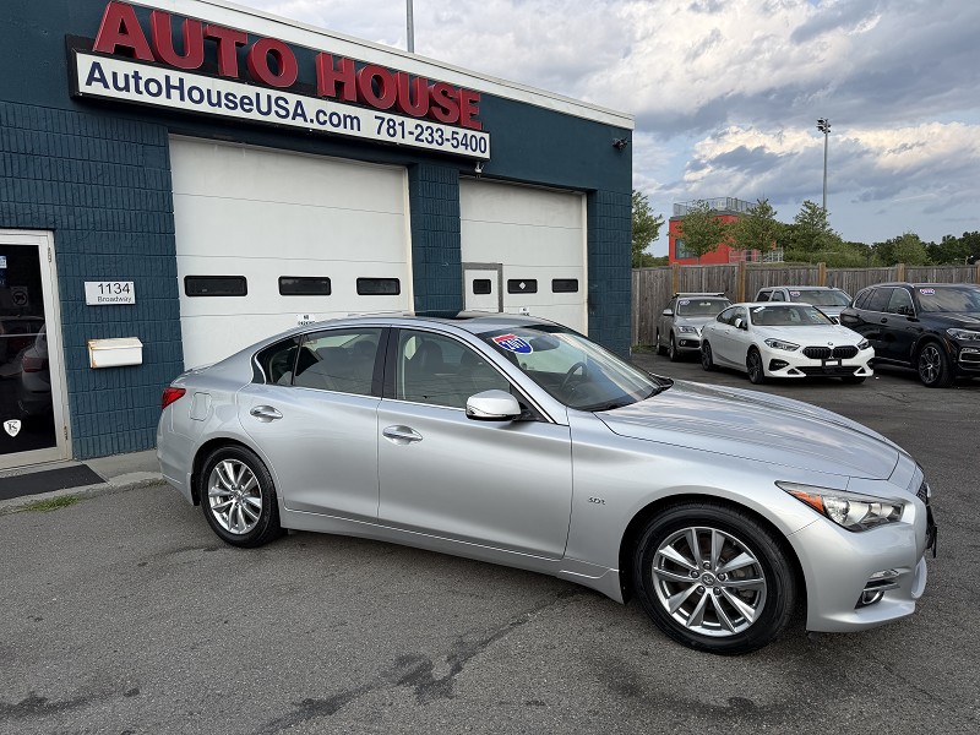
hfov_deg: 71.6
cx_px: 490
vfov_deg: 56.8
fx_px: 679
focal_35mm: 24
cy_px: 368
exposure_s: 1/3425
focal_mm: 6.76
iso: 80
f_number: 1.78
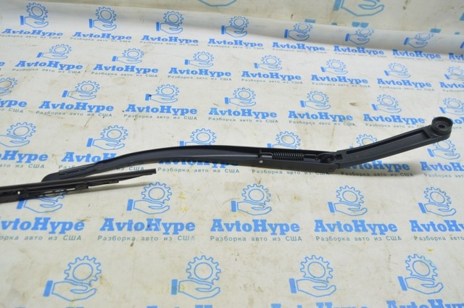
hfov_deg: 62.0
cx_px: 232
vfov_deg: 43.5
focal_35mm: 30
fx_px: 386
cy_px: 154
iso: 400
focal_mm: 20
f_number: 5.6
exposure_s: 1/20
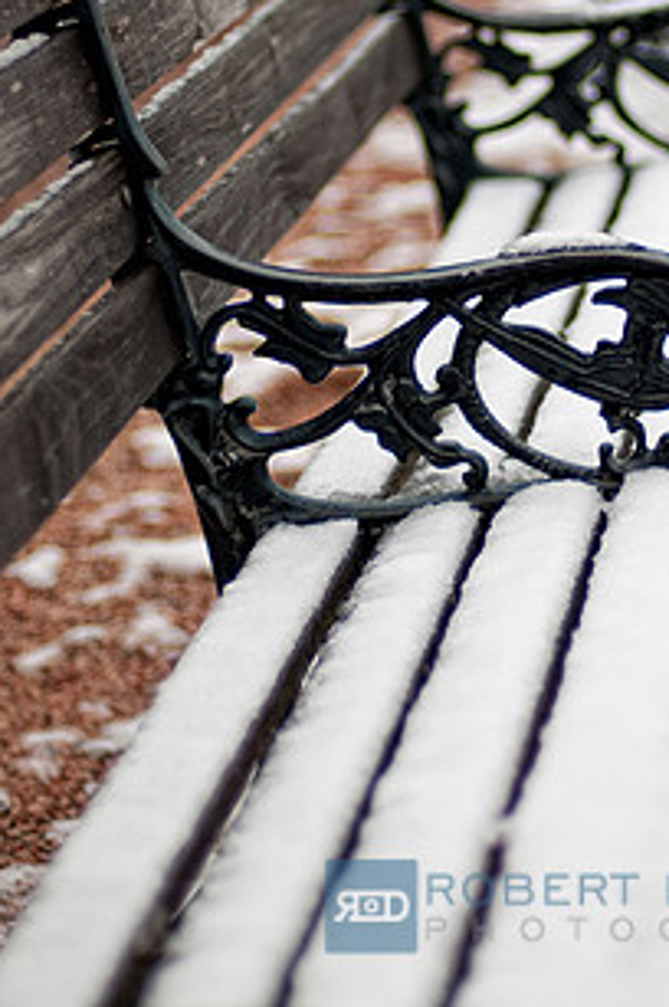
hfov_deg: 12.4
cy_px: 289
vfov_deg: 18.5
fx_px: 3073
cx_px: 474
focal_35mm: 110
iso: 200
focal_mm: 50
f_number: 1.6
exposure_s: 1/250
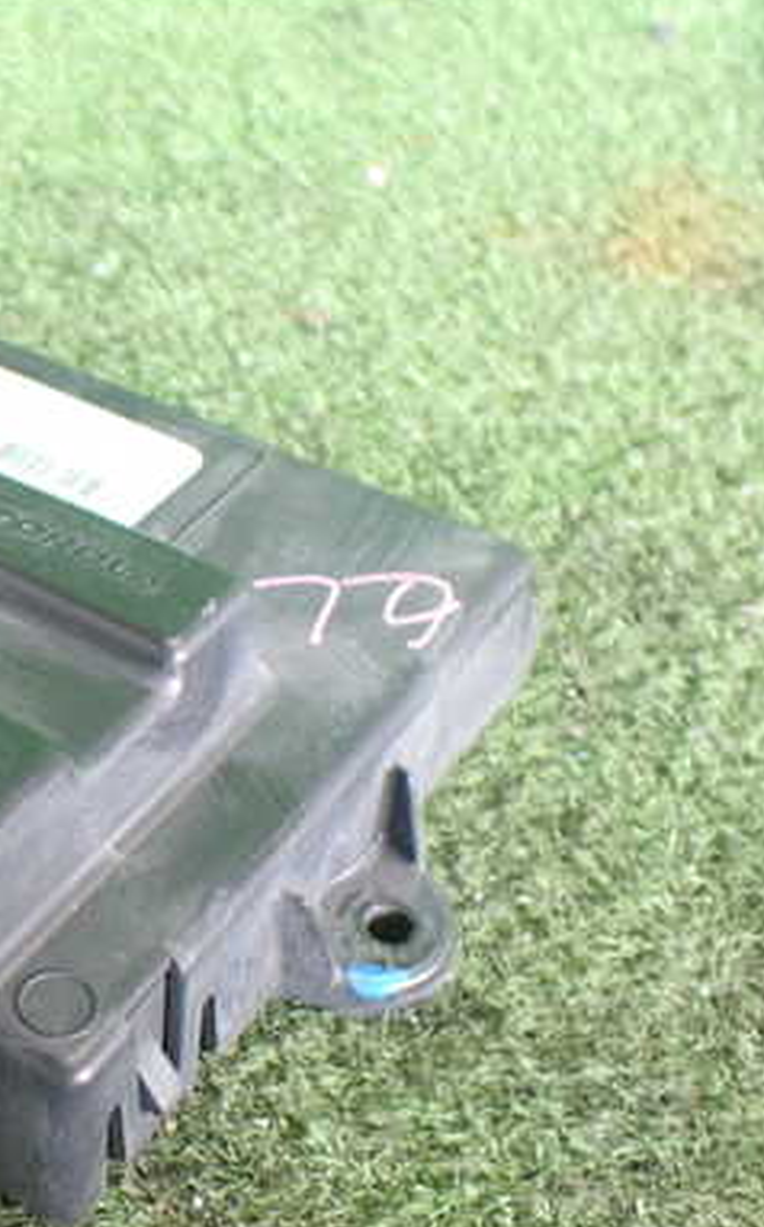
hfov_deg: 23.6
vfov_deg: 40.3
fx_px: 1669
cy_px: 652
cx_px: -144
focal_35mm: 50
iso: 800
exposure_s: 1/100
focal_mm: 5.4
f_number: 2.3
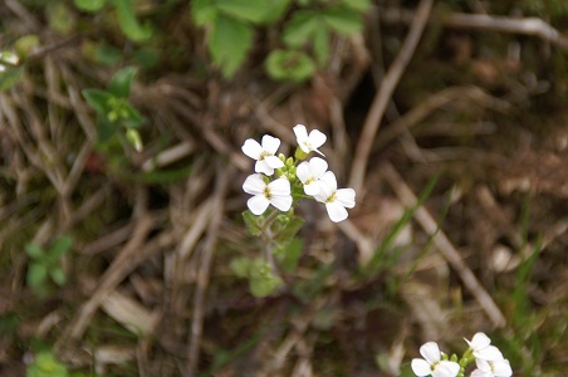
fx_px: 3190
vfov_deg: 6.8
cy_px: 188
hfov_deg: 10.2
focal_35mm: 202
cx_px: 284
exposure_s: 1/320
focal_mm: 135
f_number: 6.3
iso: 200
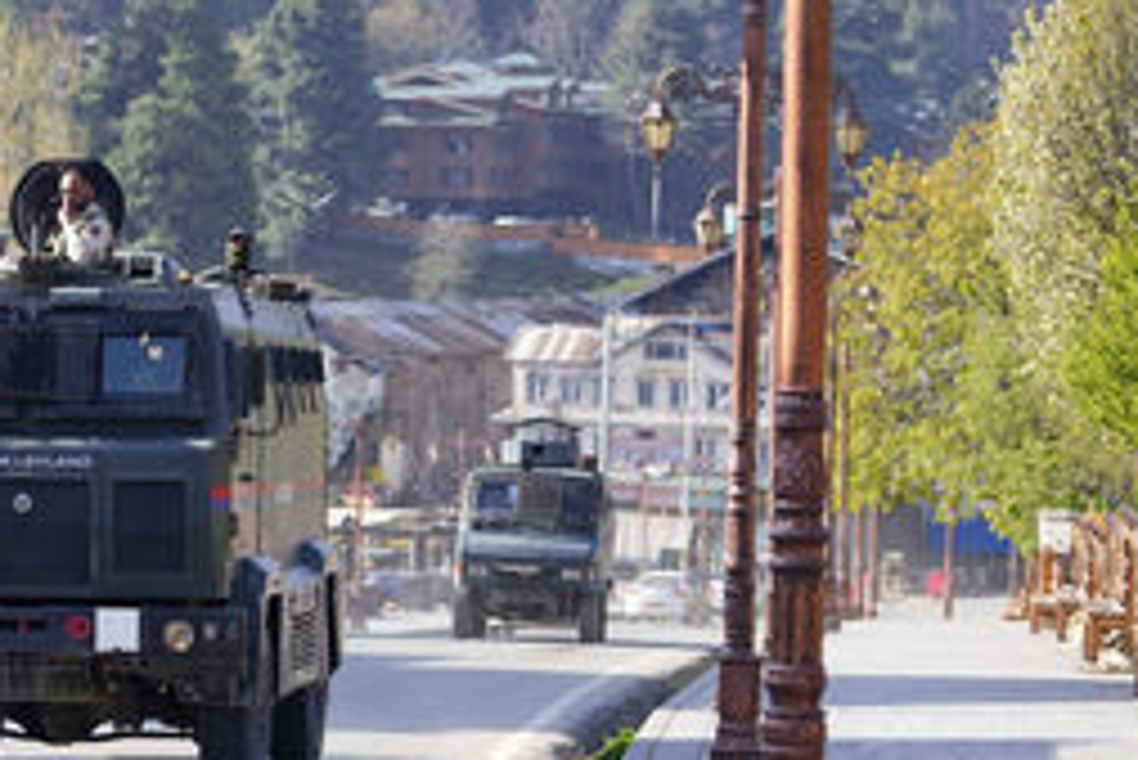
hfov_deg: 12.3
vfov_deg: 8.3
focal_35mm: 166
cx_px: 103
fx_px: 5250
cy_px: 166
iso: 320
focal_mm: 70
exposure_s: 1/1600
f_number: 3.2
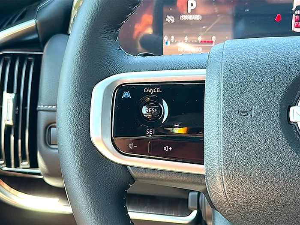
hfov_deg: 41.2
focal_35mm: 46
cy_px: 112
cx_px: 150
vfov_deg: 31.5
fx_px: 399
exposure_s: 1/152
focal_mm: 6.86
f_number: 1.78
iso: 80
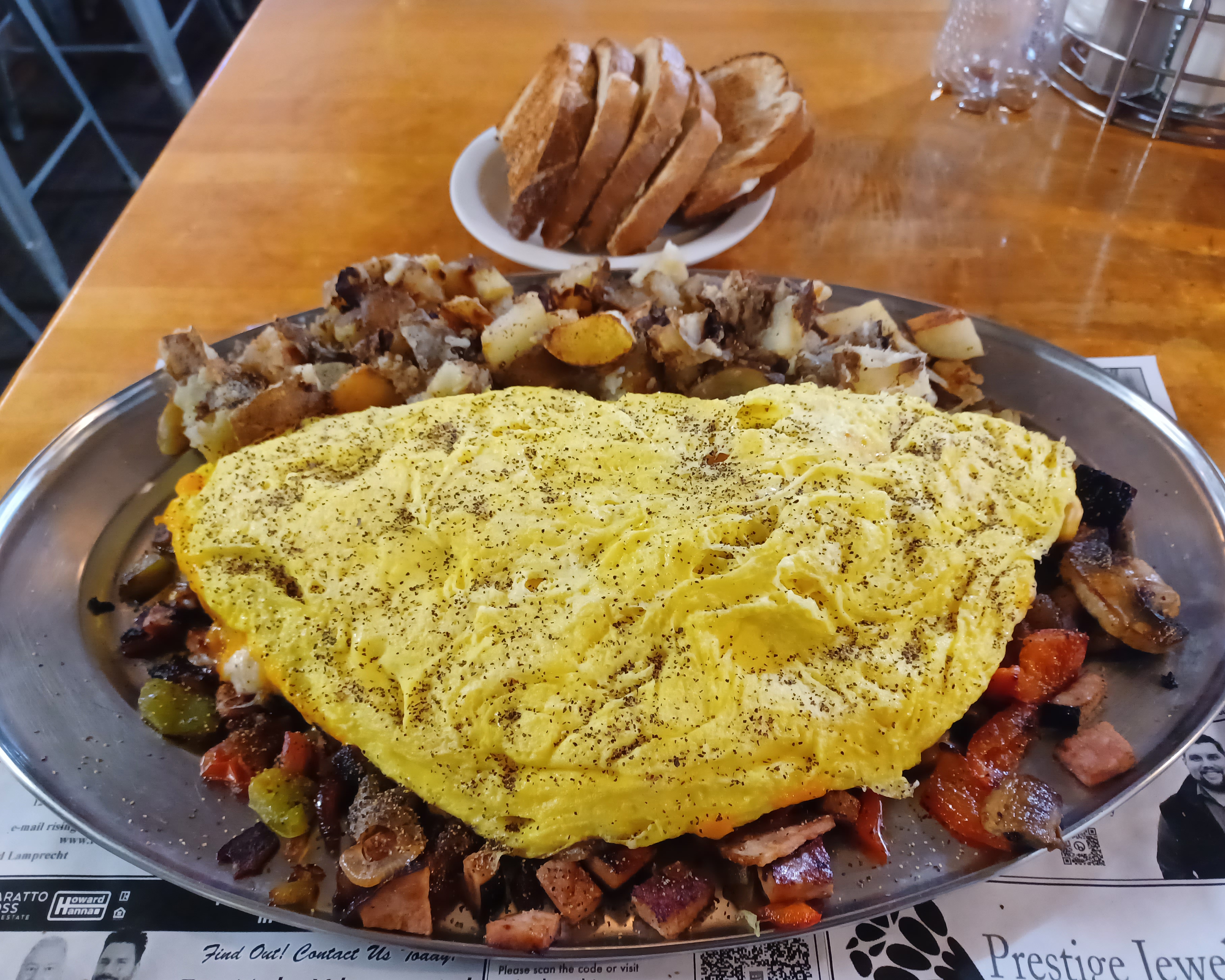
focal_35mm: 27
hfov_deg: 64.0
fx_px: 979
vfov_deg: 53.2
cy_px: 497
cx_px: 639
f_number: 1.8
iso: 800
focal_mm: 4.6
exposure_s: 1/24
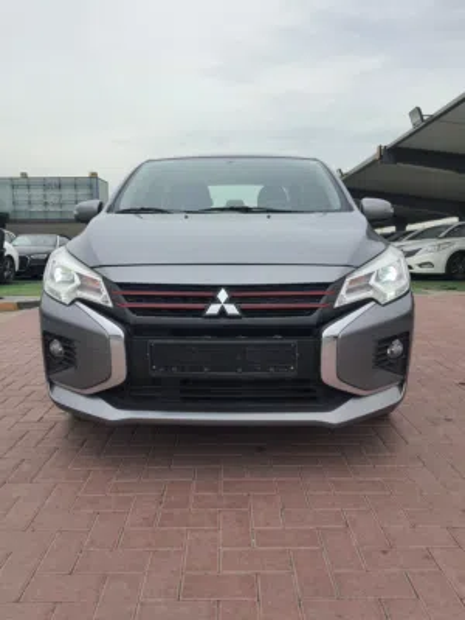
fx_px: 466
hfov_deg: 53.1
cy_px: 310
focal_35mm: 26
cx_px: 232
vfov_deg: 67.3
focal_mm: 4.32
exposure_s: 1/1980
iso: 50
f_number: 1.7
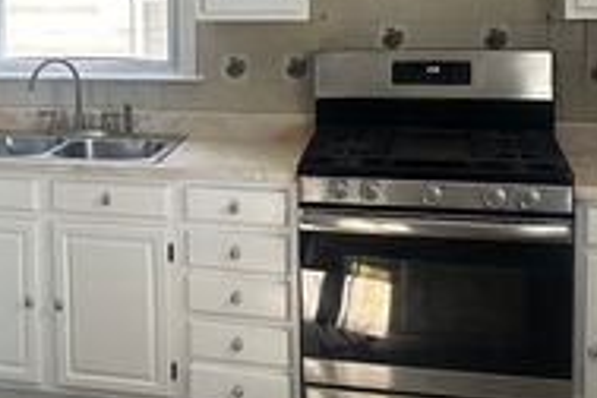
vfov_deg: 20.3
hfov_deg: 29.1
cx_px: 47
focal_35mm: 66
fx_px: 1094
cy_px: 65
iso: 125
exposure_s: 1/121
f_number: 1.78
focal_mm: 6.86
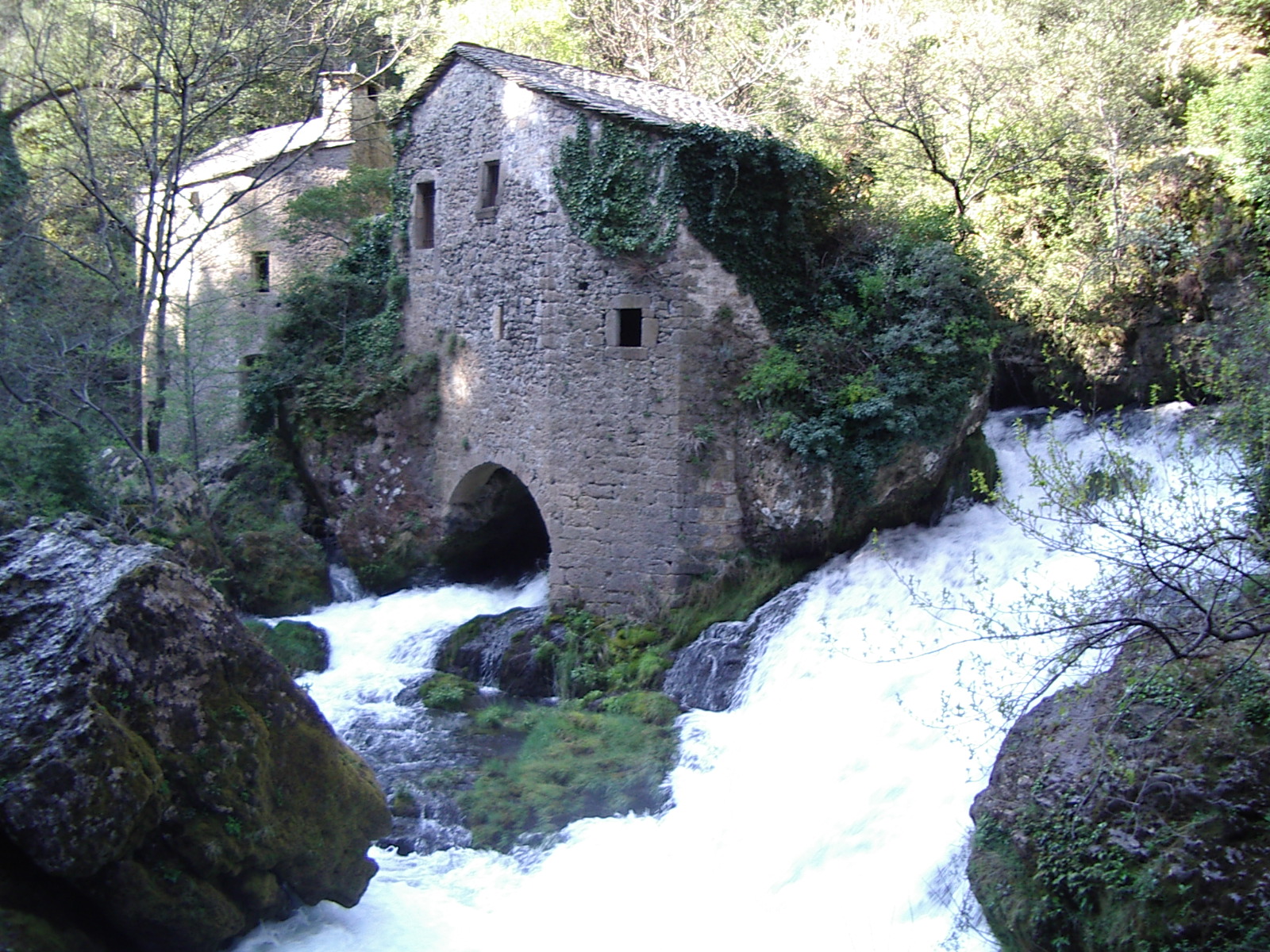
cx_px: 635
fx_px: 1394
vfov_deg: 37.7
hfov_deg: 49.0
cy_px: 476
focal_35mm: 38
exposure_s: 1/60
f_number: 2.6
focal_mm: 5.8
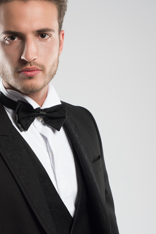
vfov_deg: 17.3
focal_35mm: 116
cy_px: 226
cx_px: 24
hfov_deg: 11.8
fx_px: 753
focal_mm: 50
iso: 200
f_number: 11
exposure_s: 1/160
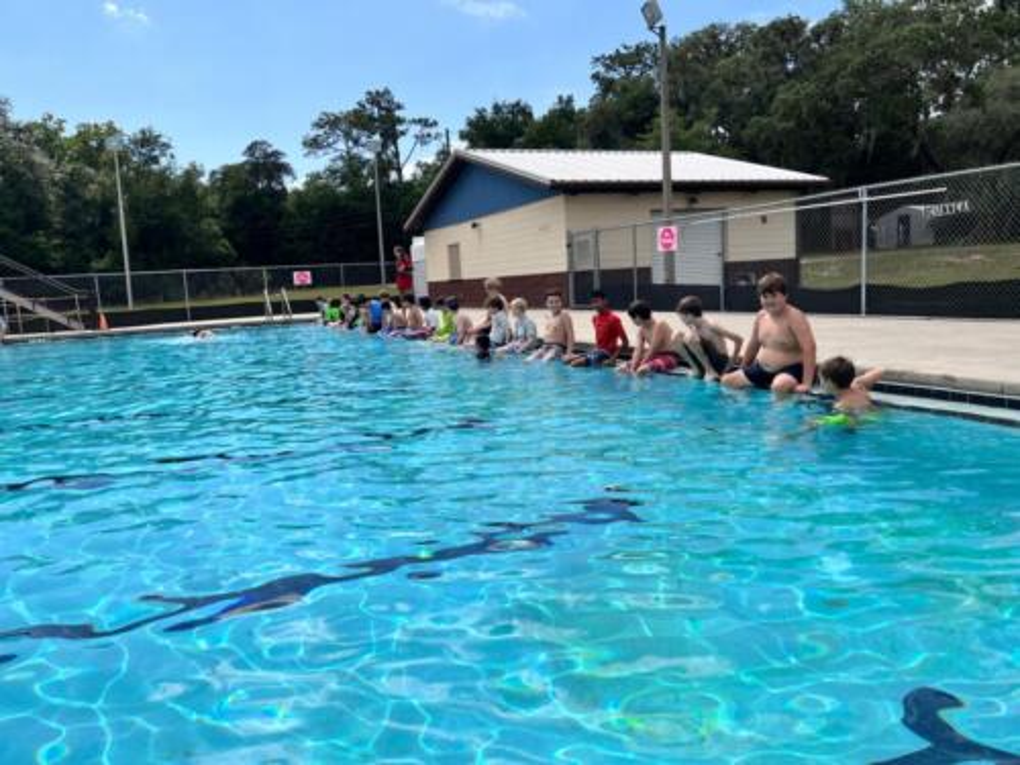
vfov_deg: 53.1
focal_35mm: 26
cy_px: 382
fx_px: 766
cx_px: 510
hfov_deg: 67.3
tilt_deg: -7.1
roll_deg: +2.9
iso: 50
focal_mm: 5.7
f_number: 1.5
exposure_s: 1/6211
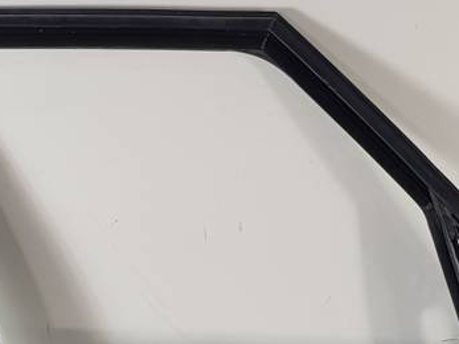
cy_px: 445
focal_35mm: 72
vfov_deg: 19.0
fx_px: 954
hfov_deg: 27.0
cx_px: 278
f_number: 1.7
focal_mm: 4.2
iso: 50
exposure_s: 1/100
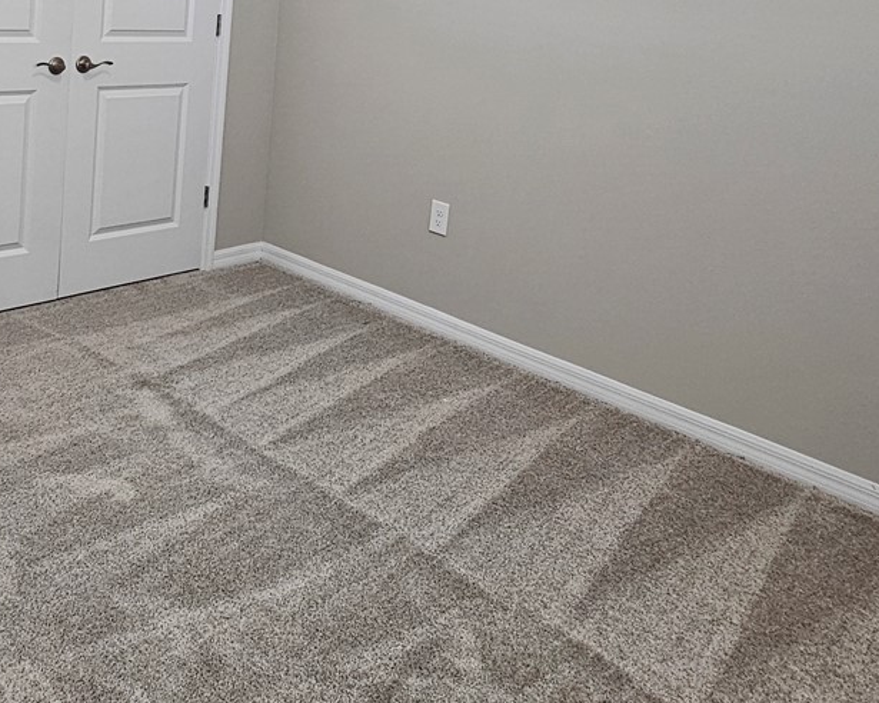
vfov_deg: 41.3
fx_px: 858
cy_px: 80
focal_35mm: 33
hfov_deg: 52.5
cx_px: 253
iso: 160
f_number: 2.2
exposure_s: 1/60
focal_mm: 2.2
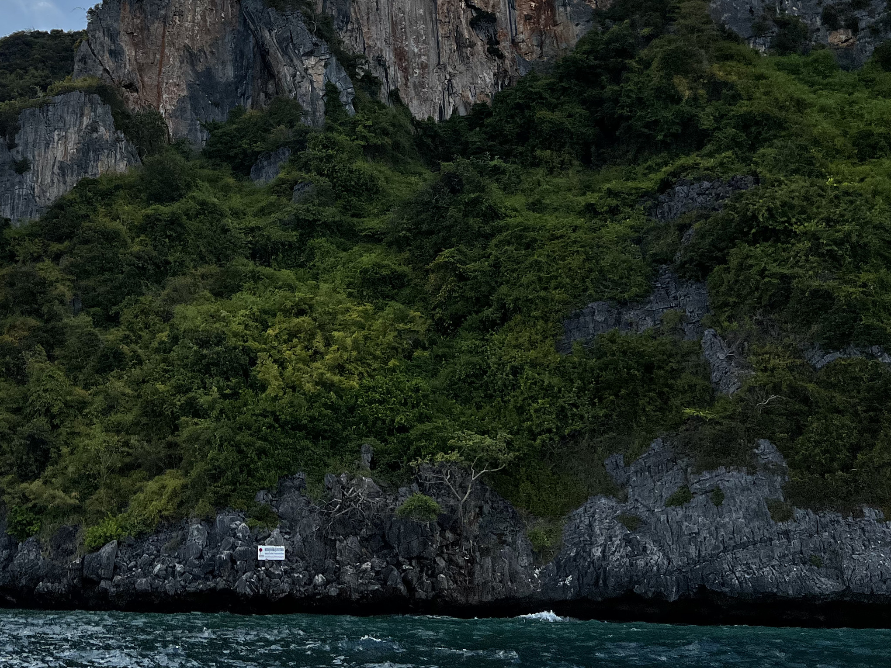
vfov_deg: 27.4
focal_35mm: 51
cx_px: 195
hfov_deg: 36.4
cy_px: 52
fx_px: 1313
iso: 50
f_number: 1.5
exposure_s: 1/3831
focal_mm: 5.7
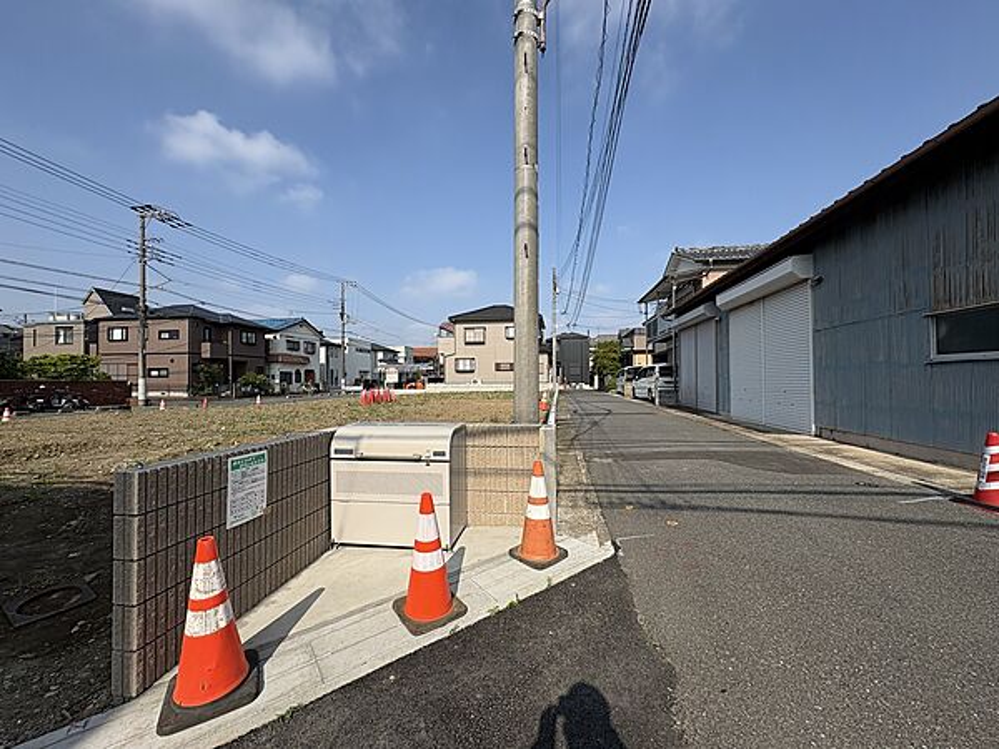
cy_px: 374
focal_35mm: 14
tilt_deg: +1.9
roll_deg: +1.2
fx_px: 404
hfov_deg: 102.1
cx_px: 500
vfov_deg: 85.7
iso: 50
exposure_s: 1/2584
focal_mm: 2.22
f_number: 2.2
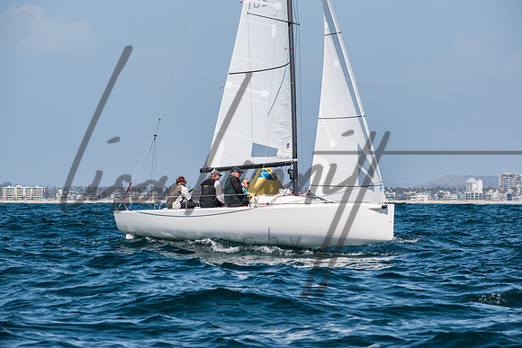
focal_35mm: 195
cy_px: 174
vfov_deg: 7.0
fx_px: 2828
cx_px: 261
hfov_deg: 10.5
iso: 400
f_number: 9
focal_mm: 130
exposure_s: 1/1250
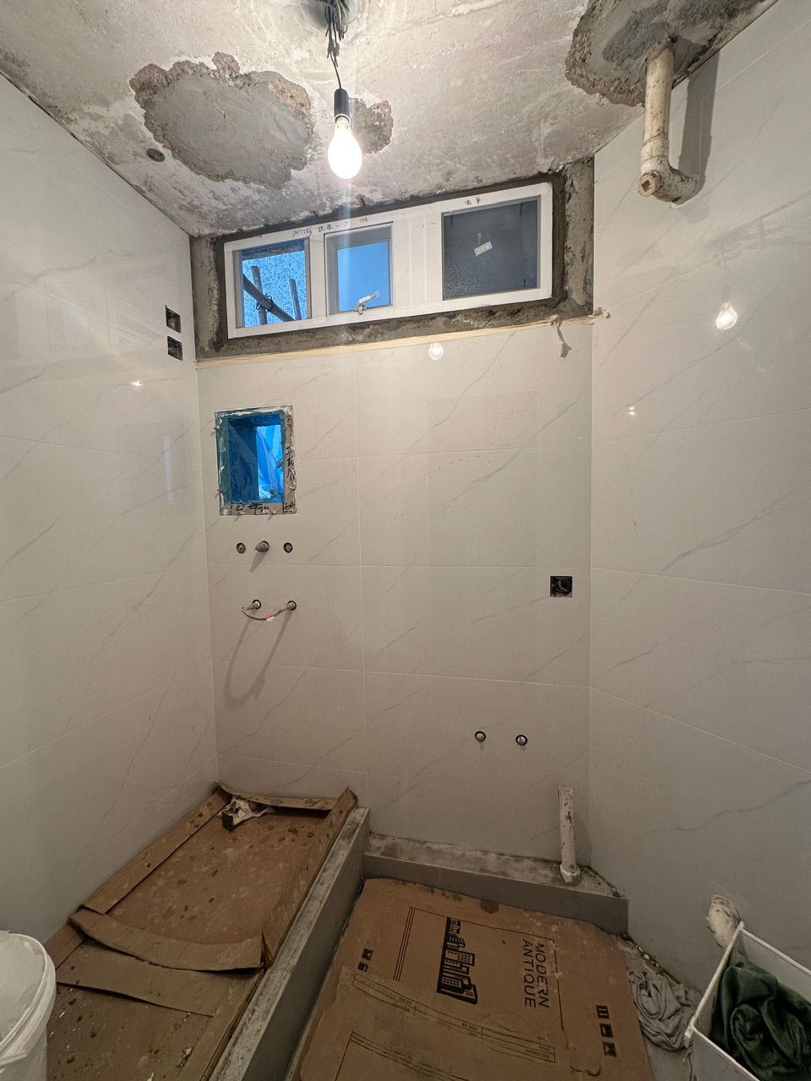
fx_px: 437
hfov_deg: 85.7
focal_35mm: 14
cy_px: 540
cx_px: 406
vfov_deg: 102.1
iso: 125
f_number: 2.2
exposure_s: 1/100
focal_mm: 2.22
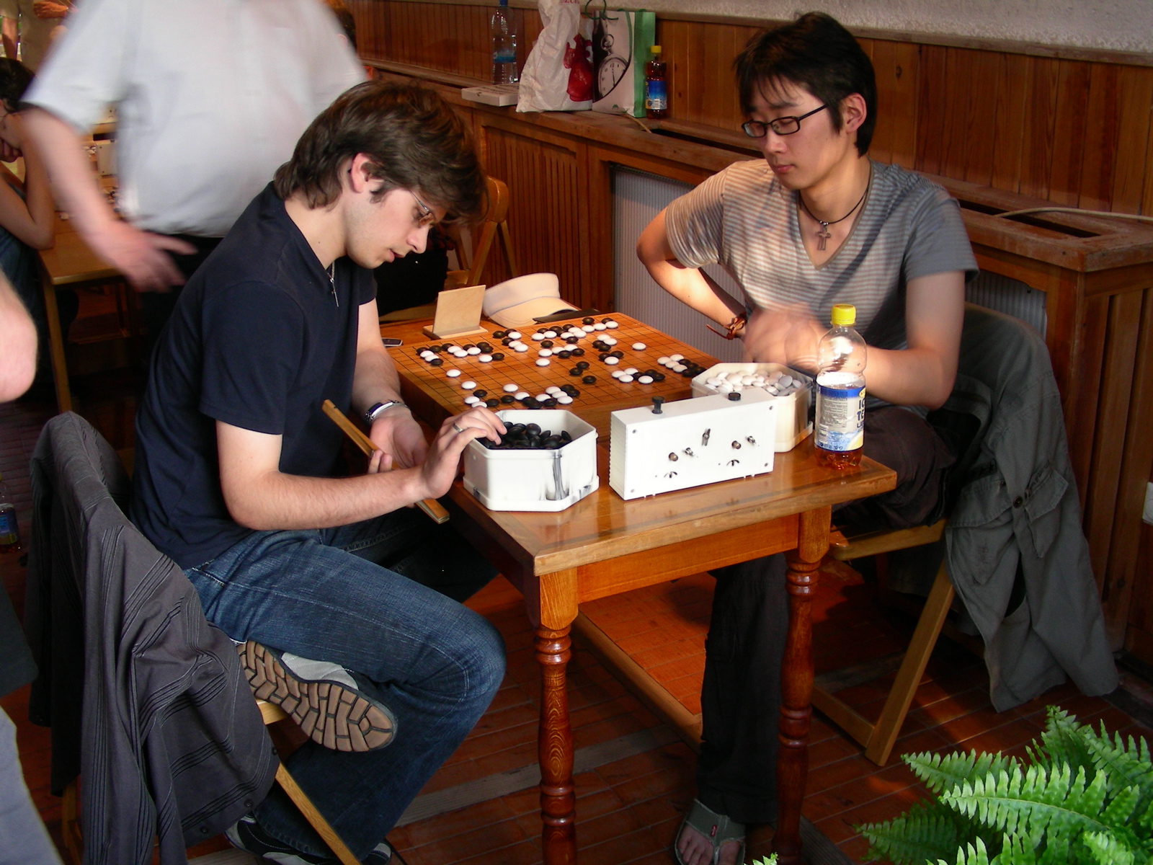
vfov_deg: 37.7
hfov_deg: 49.0
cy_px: 432
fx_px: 1266
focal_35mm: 38
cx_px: 576
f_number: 3.5
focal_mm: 6.3
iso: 50
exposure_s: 1/17.3
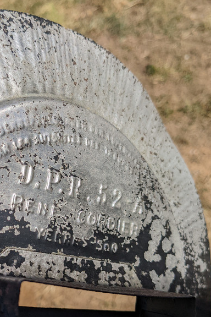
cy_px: 199
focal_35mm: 39
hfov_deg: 33.5
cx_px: 53
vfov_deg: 49.1
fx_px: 343
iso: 59
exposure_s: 1/7812
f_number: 1.73
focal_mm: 4.38
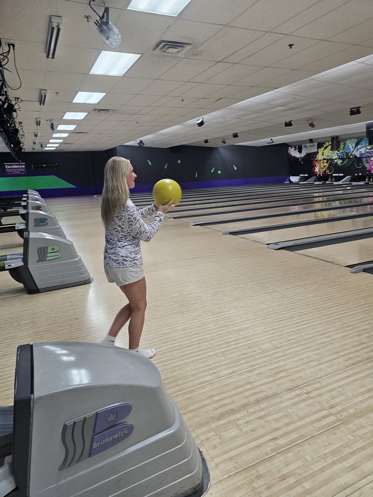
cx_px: 186
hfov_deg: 58.9
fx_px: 330
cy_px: 248
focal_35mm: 23
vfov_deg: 73.9
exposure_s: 1/120
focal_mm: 6.3
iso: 250
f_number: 1.7
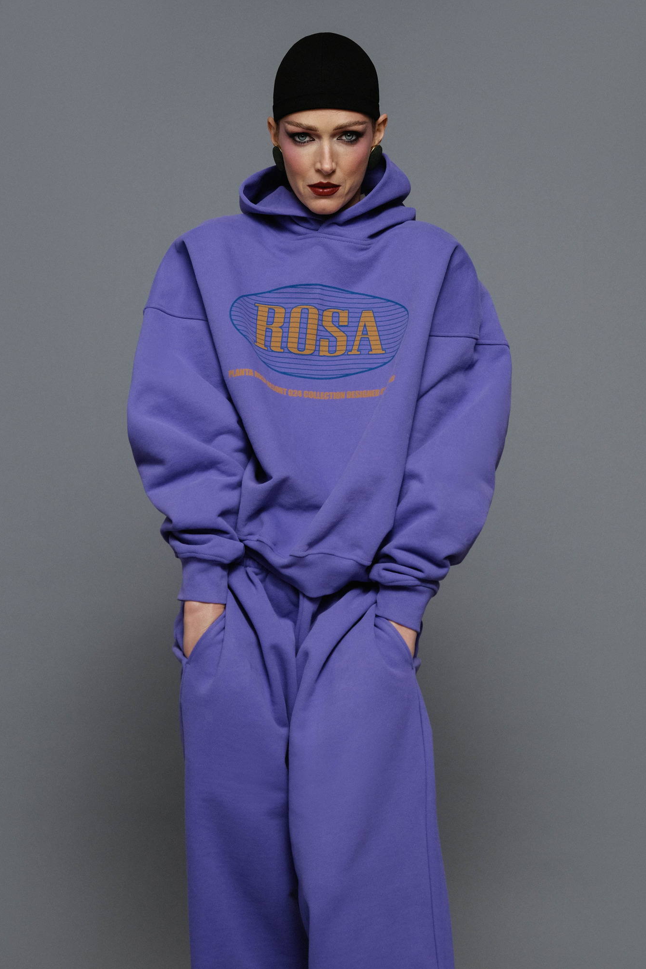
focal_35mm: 70
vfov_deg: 28.8
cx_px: 325
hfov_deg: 19.5
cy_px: 483
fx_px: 1884
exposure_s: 1/125
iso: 400
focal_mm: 46.3
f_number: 5.6
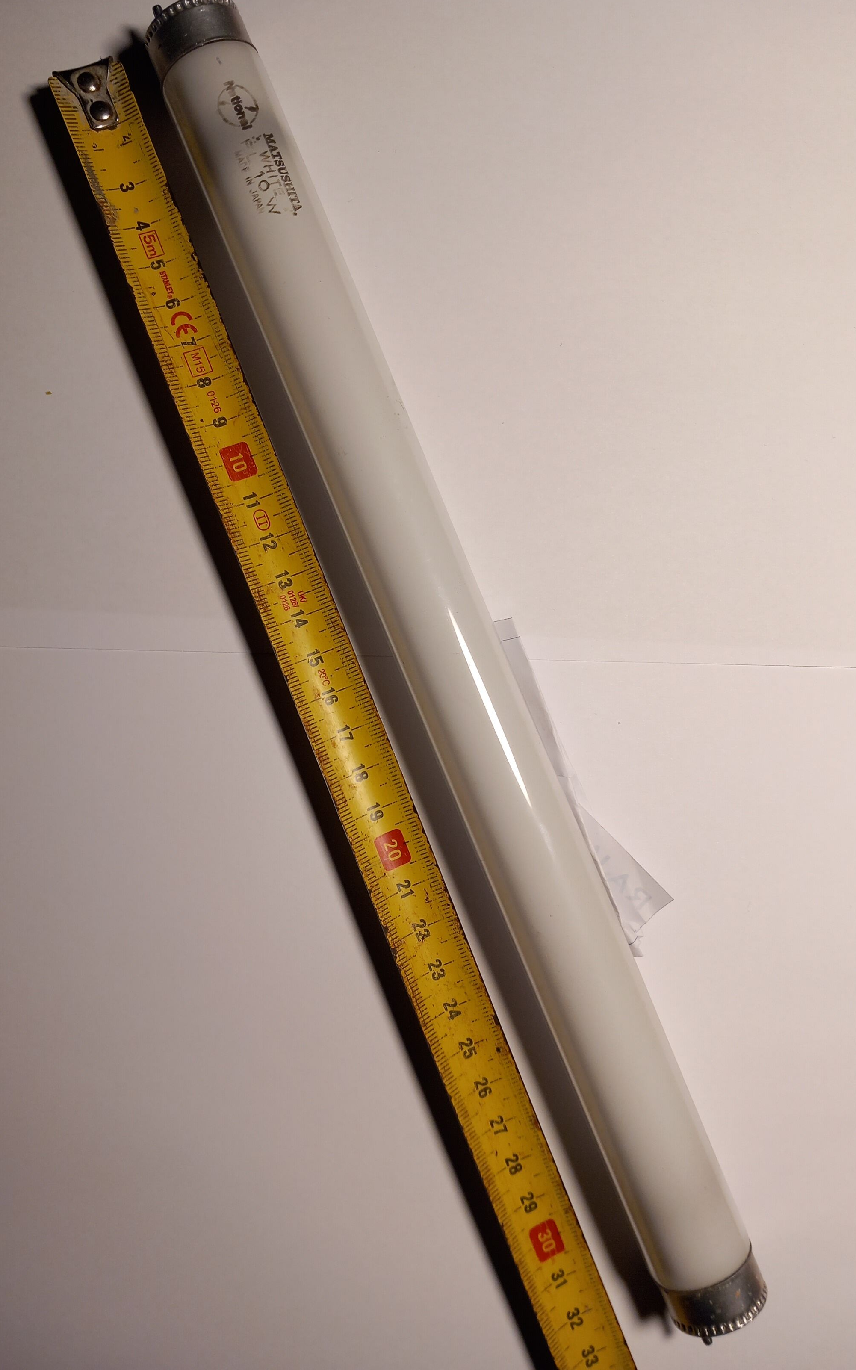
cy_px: 673
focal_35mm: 27
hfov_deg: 46.0
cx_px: 406
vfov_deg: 68.4
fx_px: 1008
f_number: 2
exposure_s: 1/50
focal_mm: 4
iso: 50
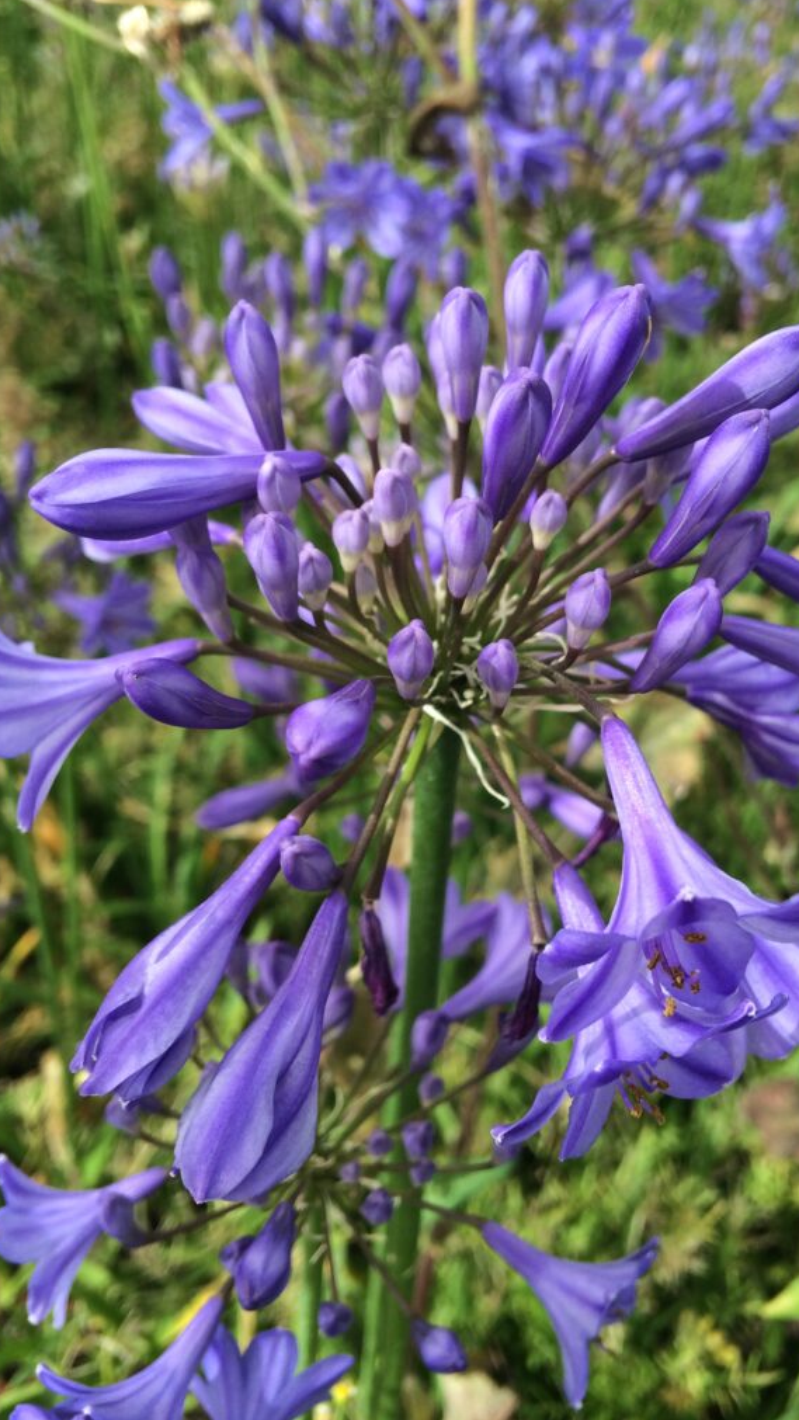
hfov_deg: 36.6
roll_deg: -4.7
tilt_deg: -39.8
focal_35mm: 32
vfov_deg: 61.0
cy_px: 702
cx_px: 477
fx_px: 1205
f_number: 2.2
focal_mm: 4.15
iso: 32
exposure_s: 1/461
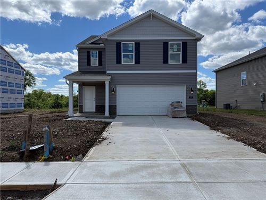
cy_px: 100
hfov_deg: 71.6
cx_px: 133
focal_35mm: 24
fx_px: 184
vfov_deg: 56.8
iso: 80
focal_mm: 6.76
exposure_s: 1/6711
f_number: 1.78
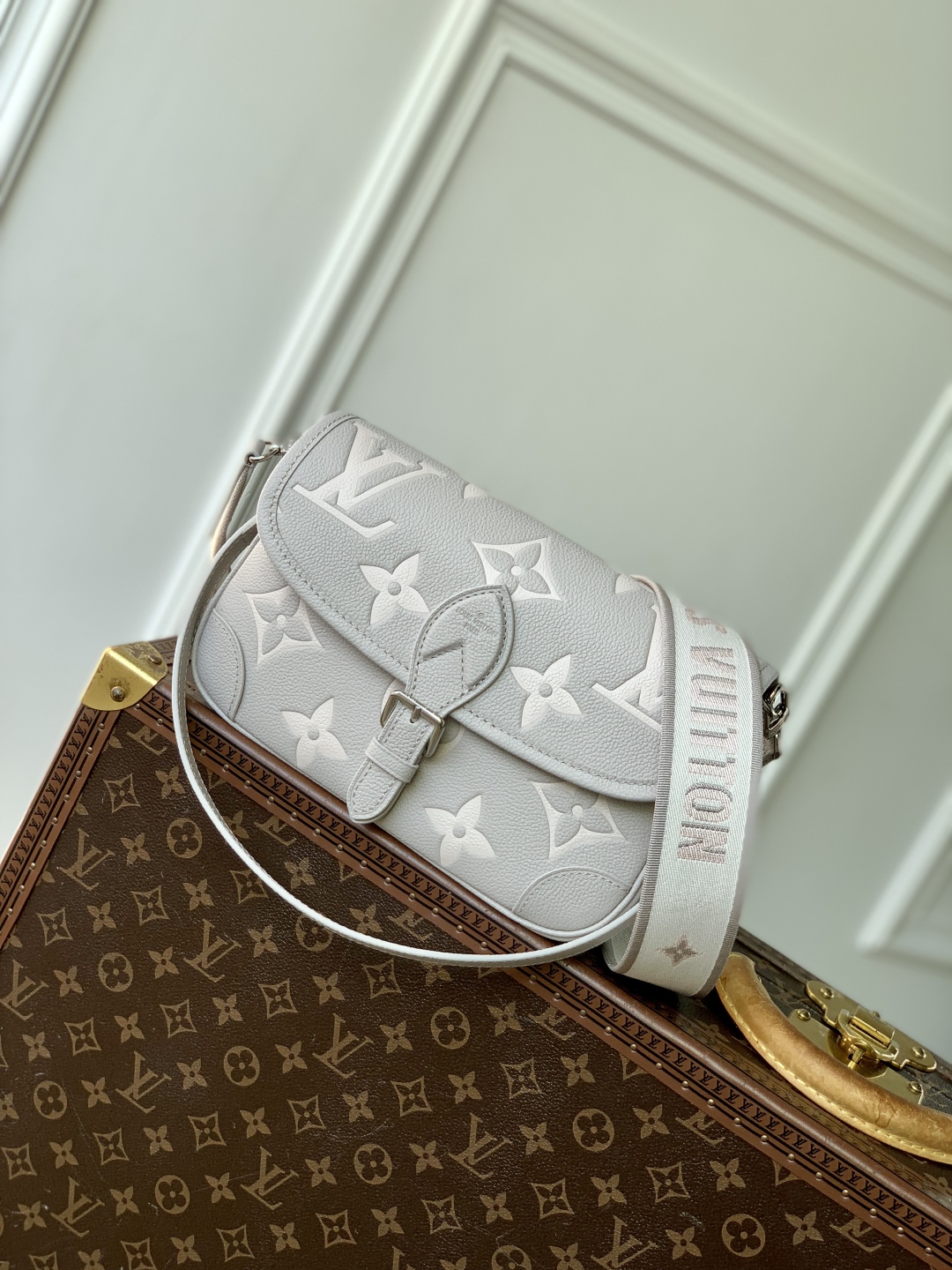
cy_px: 635
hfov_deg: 28.0
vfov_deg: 36.8
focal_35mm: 52
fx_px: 1907
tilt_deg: -13.7
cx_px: 476
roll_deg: -28.5
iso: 16
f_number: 2.4
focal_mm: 6
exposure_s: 1/208
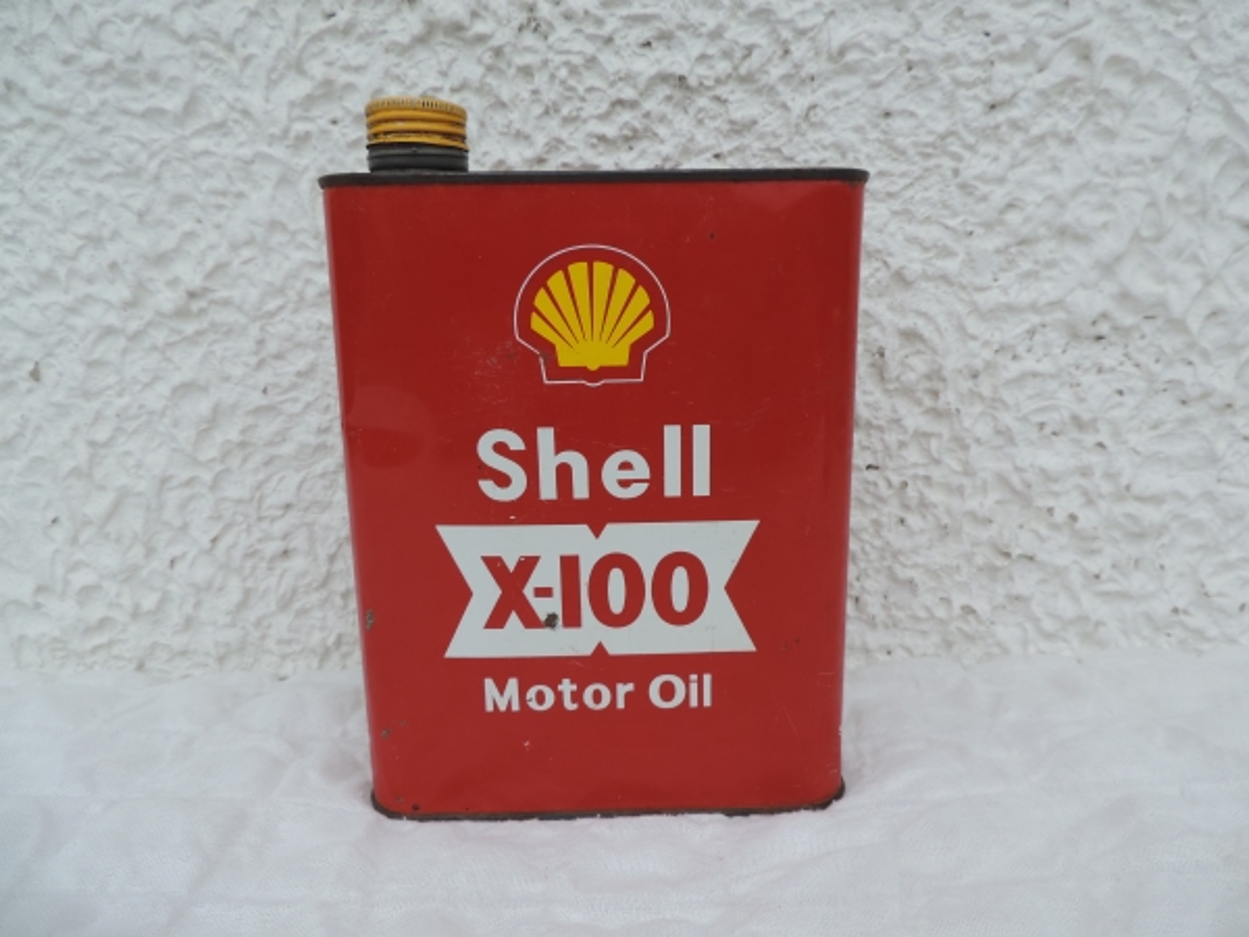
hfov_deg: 71.6
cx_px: 624
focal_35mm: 24
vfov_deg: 56.8
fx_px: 866
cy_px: 468
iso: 80
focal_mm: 4.3
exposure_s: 1/250
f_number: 3
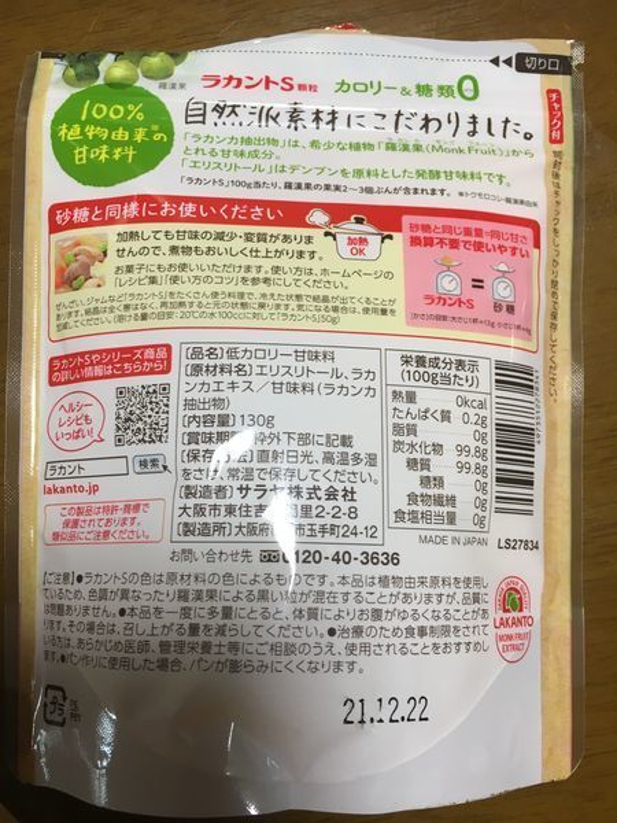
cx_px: 308
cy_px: 412
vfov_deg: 61.7
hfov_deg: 48.2
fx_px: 689
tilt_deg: -88.5
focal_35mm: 29
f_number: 2.2
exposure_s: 1/30
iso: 64
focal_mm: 4.15
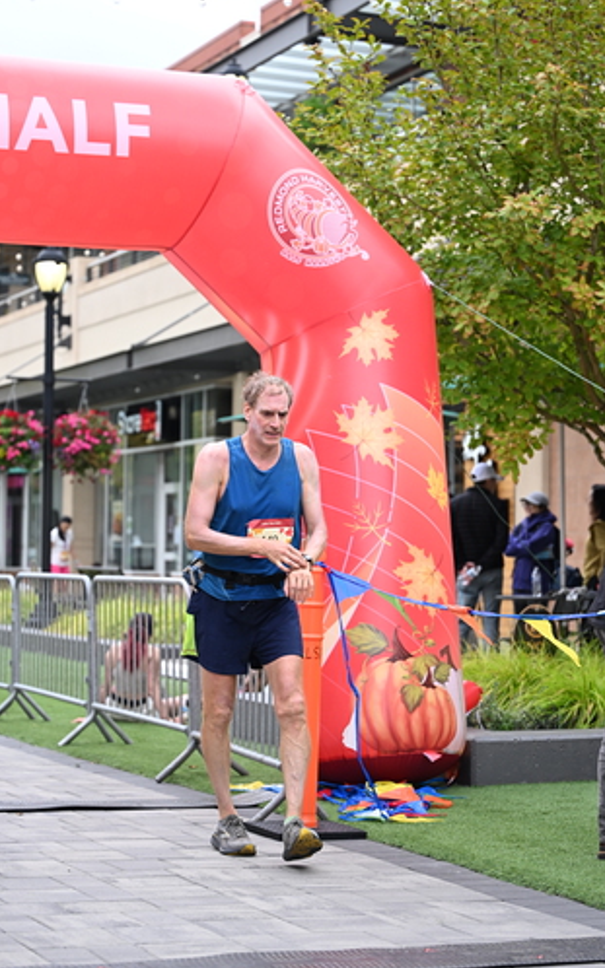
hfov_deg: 16.1
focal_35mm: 81
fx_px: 2138
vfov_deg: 25.5
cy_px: 453
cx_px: 306
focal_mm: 72
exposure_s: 1/1600
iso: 640
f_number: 2.8
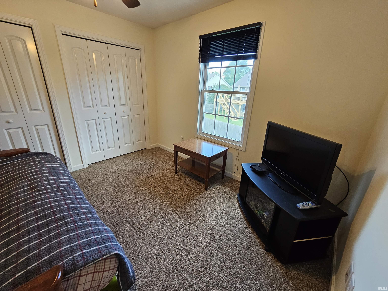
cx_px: 194
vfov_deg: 89.9
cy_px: 146
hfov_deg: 106.2
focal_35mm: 13
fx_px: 146
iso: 200
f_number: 2.2
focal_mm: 2.2
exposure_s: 1/60
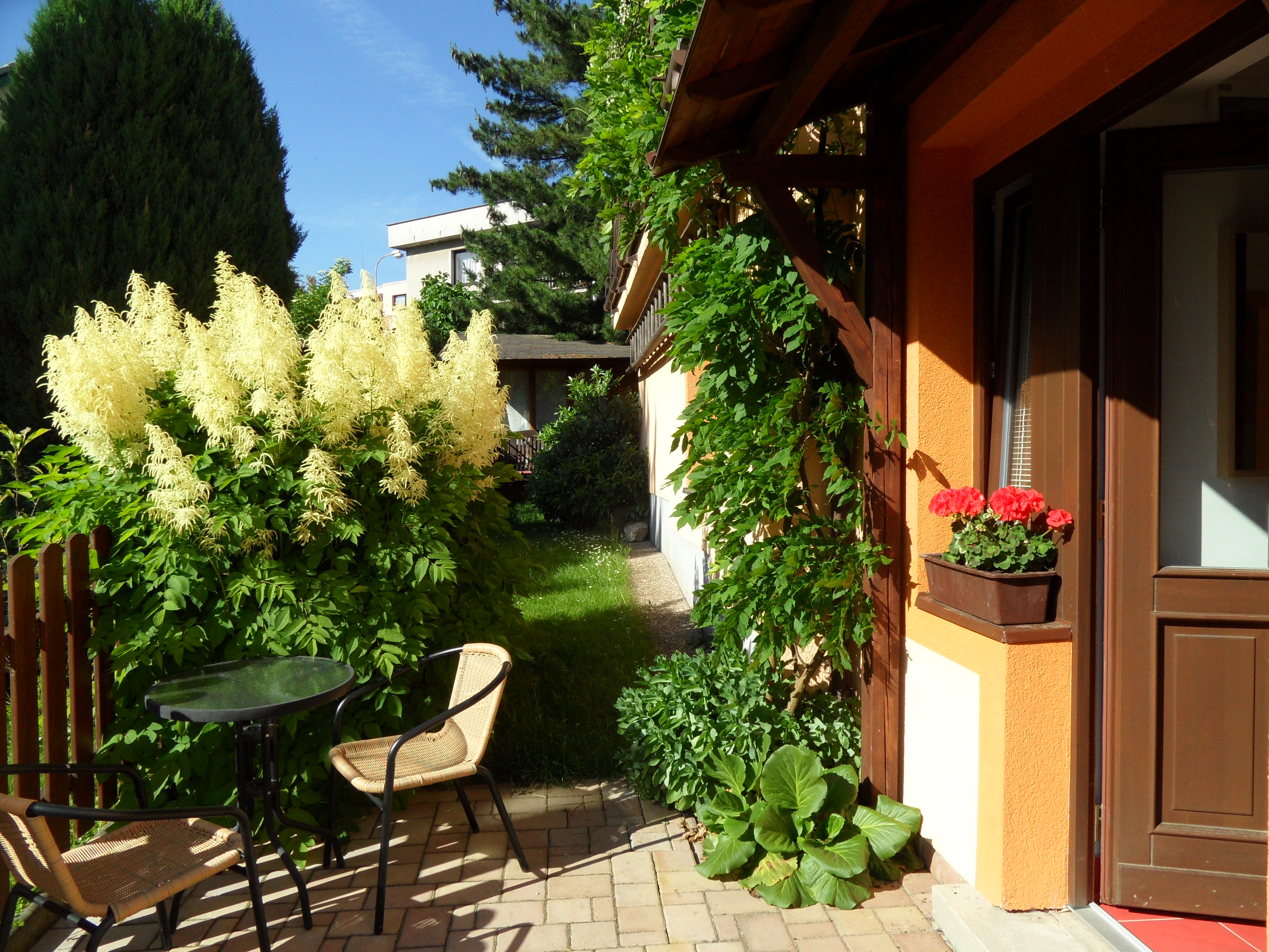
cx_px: 634
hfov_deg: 71.6
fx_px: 880
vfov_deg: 56.8
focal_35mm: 24
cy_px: 476
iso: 80
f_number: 3.2
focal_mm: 3.9
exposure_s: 1/750
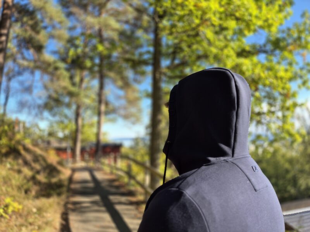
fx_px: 206
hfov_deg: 73.9
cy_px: 116
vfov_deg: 58.9
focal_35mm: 23
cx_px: 155
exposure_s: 1/594
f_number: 1.8
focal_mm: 5.4
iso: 25
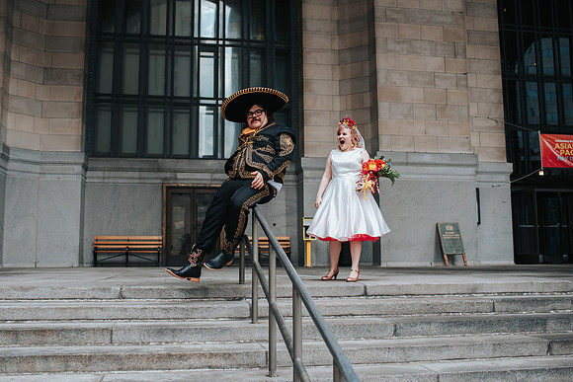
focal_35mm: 38
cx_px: 265
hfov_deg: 51.1
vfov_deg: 35.4
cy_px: 191
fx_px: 599
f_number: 3.5
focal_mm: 35
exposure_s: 1/800
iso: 400
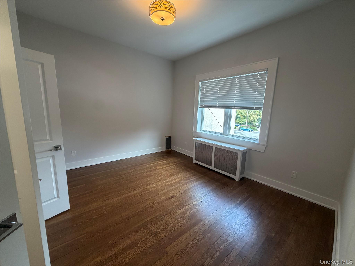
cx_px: 178
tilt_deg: -8.2
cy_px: 133
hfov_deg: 102.1
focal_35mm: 14
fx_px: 144
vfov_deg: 85.7
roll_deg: -1.4
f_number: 2.2
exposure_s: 1/120
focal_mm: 2.22
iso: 250
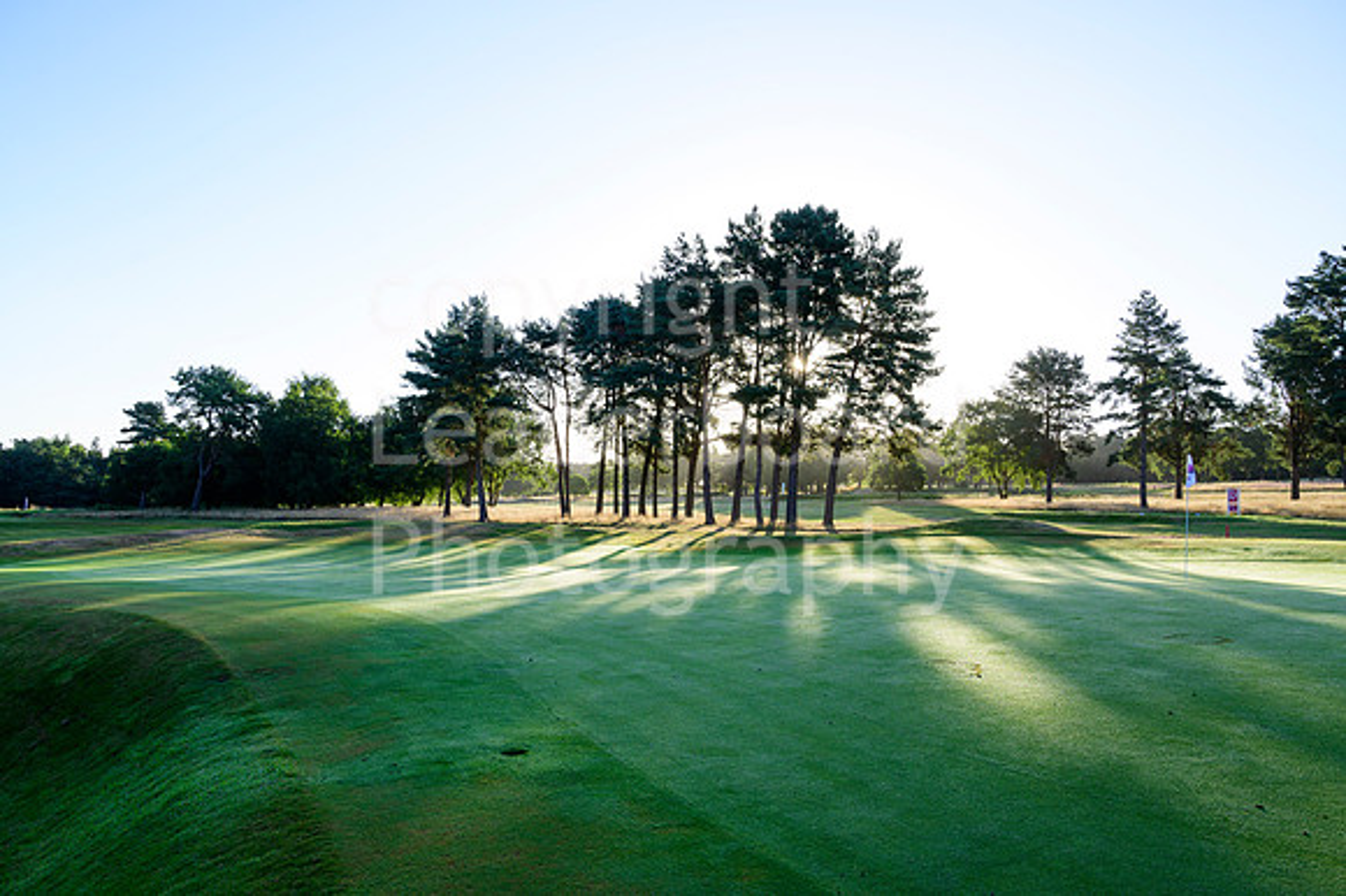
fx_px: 915
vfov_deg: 52.1
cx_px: 673
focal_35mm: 24
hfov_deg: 72.6
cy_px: 448
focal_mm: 24.5
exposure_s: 1/160
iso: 160
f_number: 8
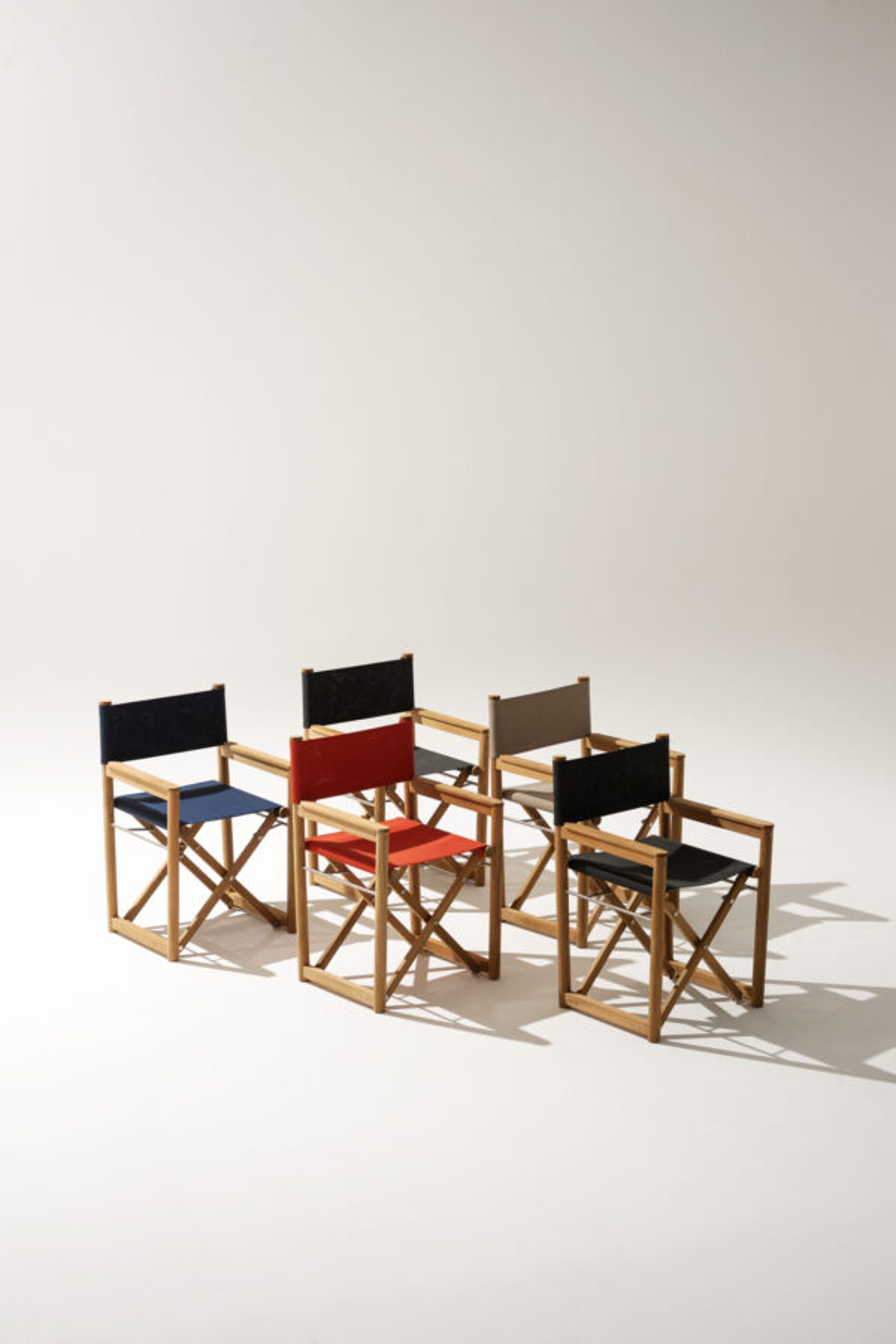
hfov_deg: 22.6
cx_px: 448
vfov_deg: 33.4
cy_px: 672
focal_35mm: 60
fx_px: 2240
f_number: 8
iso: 100
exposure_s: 1/160
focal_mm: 60
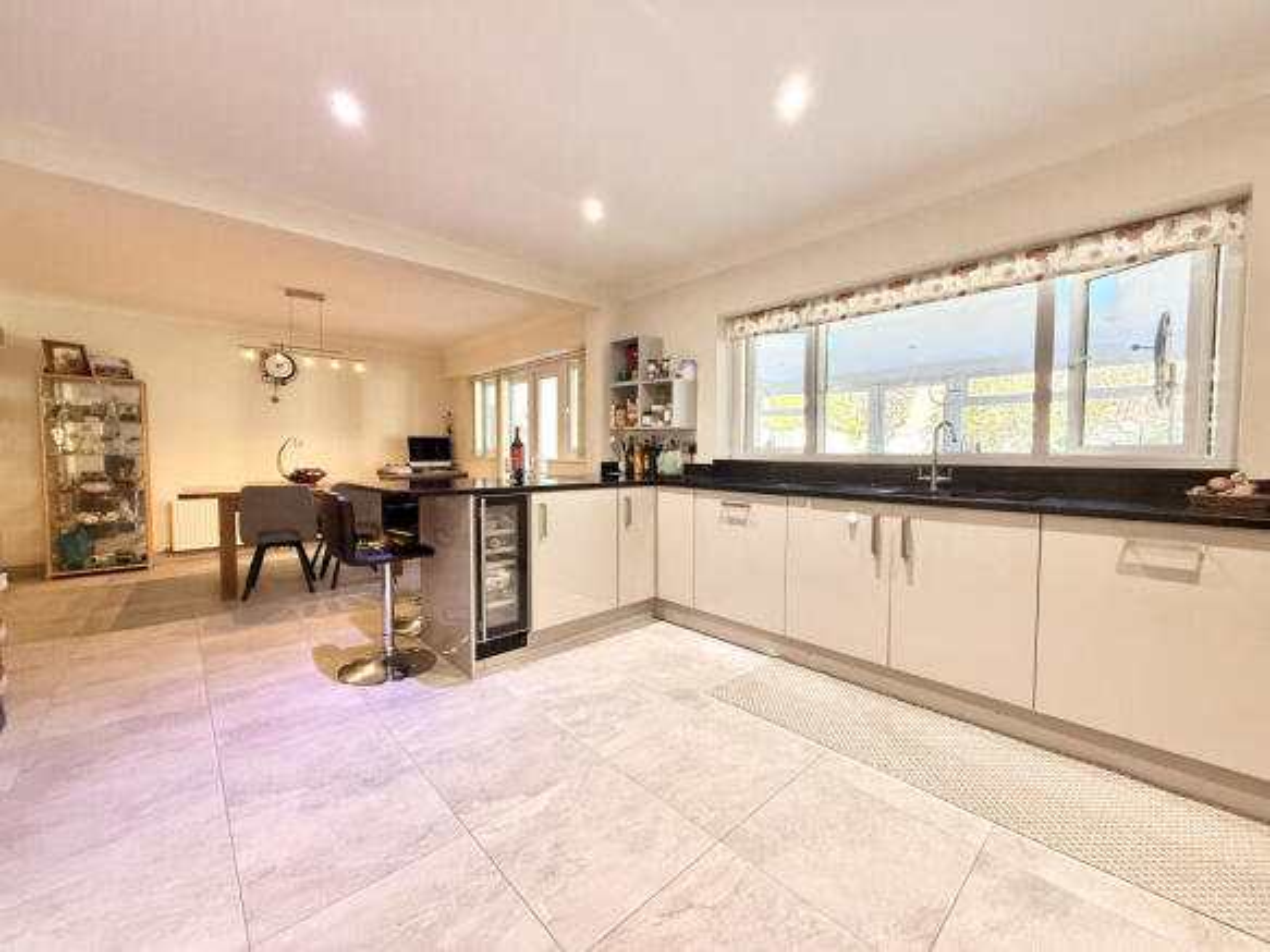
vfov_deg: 85.7
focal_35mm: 14
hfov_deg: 102.1
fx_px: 514
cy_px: 476
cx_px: 635
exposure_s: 1/85
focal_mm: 2.22
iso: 320
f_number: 2.2
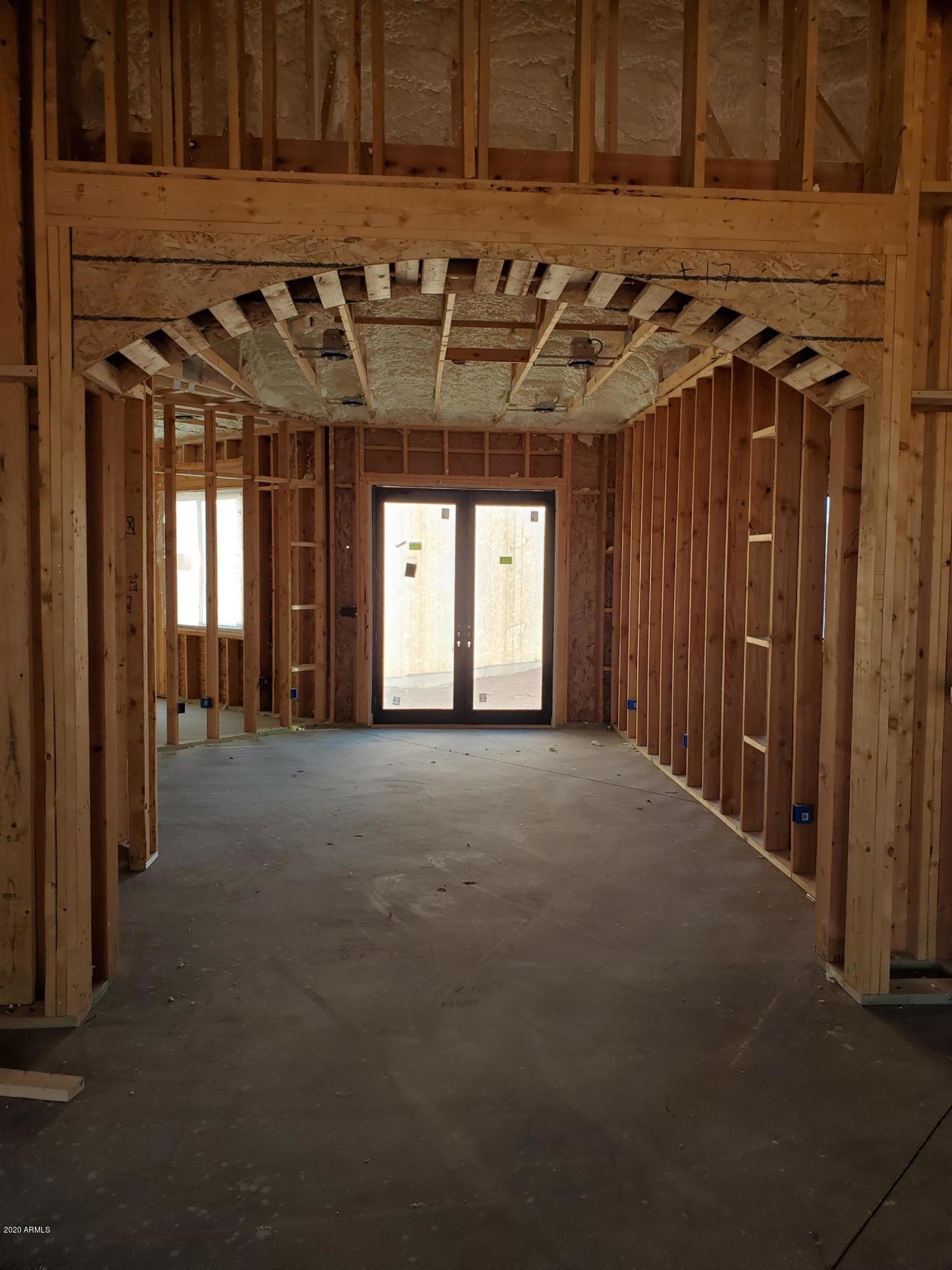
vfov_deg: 67.3
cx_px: 476
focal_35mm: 26
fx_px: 953
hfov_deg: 53.1
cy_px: 635
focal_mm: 4.3
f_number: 2.4
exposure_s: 1/120
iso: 50
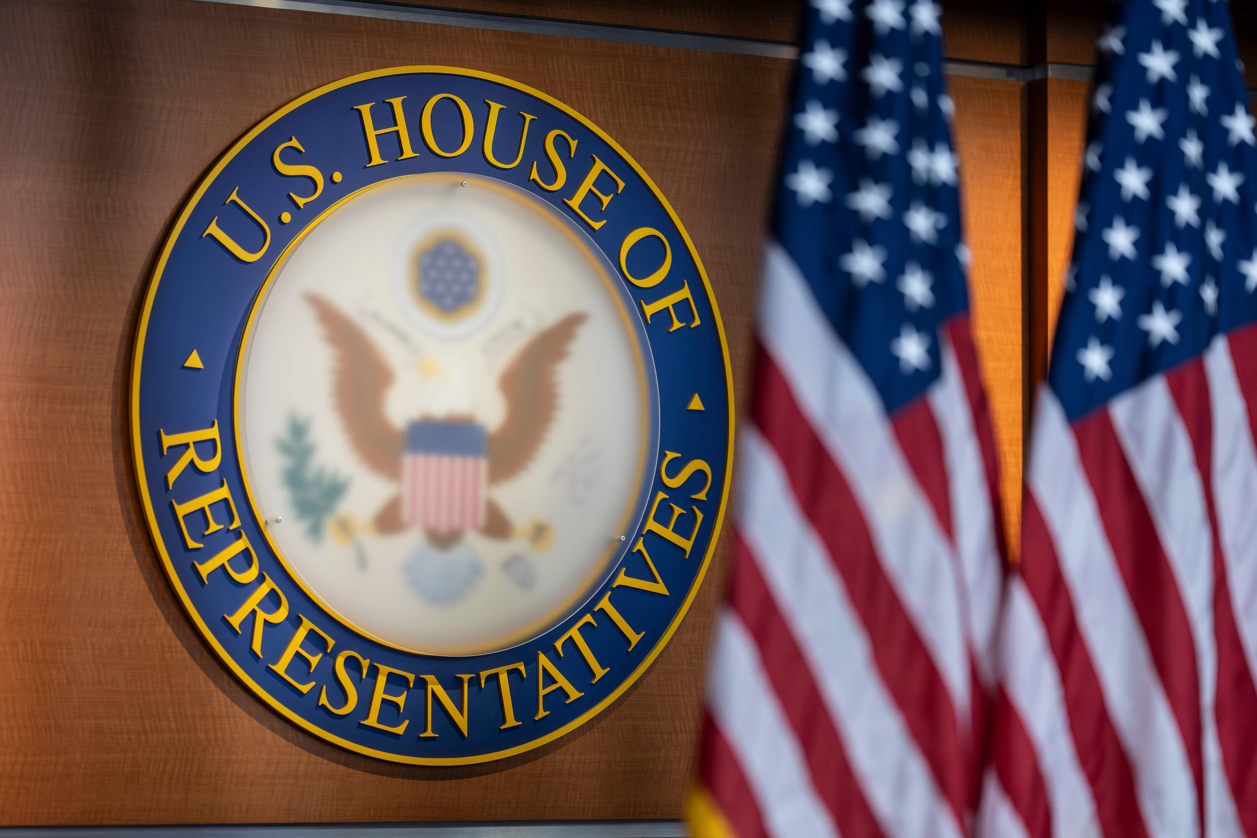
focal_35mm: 135
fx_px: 4713
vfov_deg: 10.2
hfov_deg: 15.2
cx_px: 628
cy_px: 419
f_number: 1.8
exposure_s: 1/320
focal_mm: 135
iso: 800
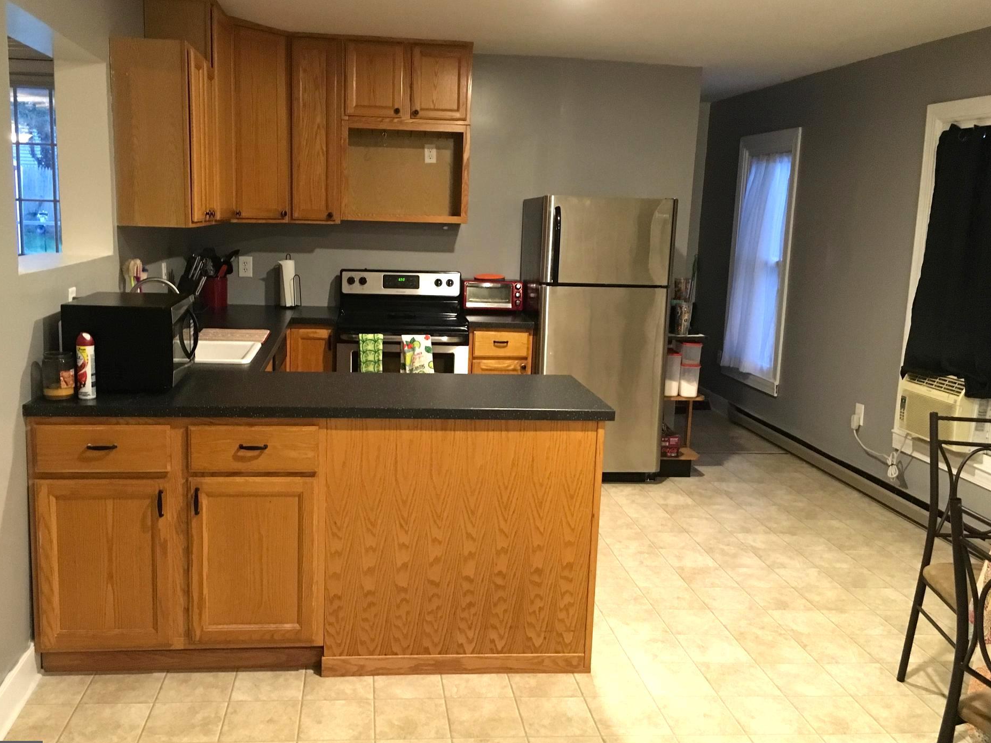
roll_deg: -3.8
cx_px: 456
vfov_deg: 44.2
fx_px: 916
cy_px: 375
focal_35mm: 32
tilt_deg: -6.1
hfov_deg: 56.7
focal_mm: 4.15
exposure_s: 1/17
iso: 250
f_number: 2.2
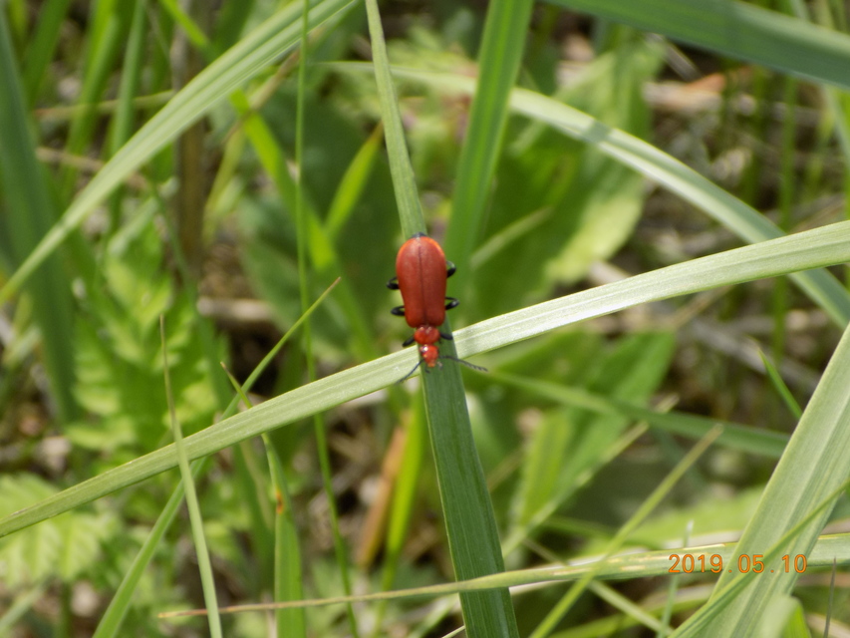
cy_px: 319
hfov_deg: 16.7
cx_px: 425
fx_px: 2898
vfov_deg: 12.6
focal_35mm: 118
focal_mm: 20.9
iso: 80
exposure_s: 1/250
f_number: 4.8
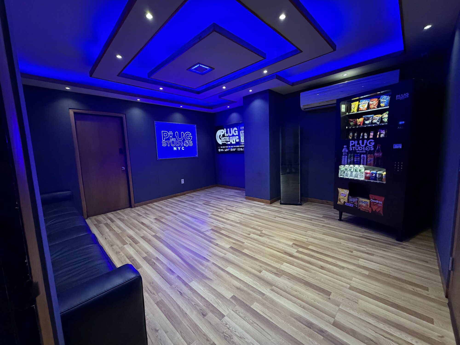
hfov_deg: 102.1
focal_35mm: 14
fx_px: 186
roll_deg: +2.4
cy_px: 172
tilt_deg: -7.4
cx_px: 230
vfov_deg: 85.7
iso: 1000
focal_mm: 2.22
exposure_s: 1/60
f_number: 2.2
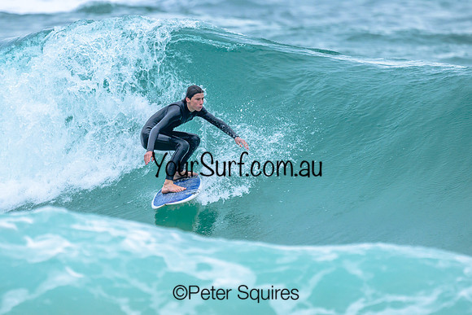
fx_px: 14420
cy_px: 140
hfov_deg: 1.9
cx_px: 223
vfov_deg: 1.3
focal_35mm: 1100
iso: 500
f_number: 6.3
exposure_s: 1/2500
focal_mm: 800
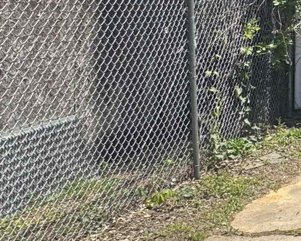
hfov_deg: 20.1
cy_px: 18
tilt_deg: -2.0
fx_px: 535
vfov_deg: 24.6
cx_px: 569
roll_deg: -1.3
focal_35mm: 60
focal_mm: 2.22
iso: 40
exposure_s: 1/804
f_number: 2.2
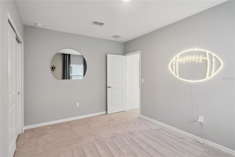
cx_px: 118
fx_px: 117
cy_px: 78
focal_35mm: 18
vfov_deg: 67.4
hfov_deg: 90.0
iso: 400
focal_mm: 18
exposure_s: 1/50
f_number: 9
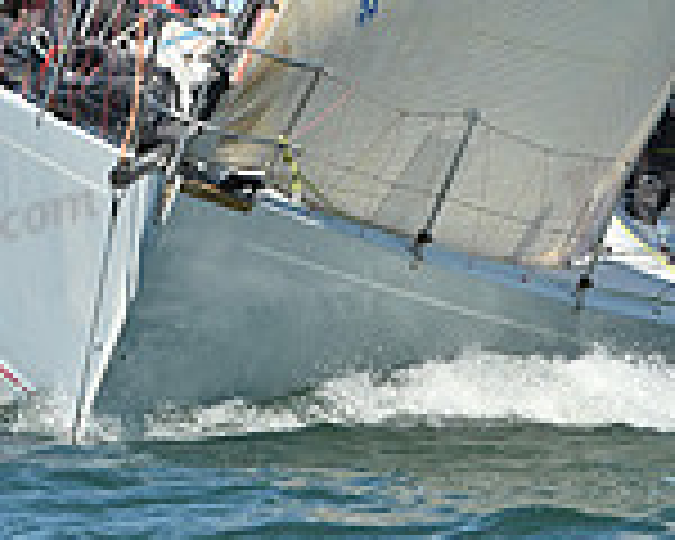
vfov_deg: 2.2
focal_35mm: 709
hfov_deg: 2.7
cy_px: -29
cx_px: 333
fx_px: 14164
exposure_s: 1/1250
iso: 320
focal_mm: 195
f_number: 10
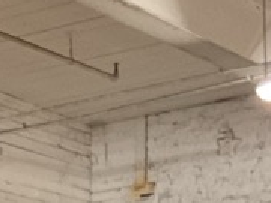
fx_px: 1613
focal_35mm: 206
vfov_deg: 6.3
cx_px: -244
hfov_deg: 9.1
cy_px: 704
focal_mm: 3
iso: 400
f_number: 1.8
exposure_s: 1/30
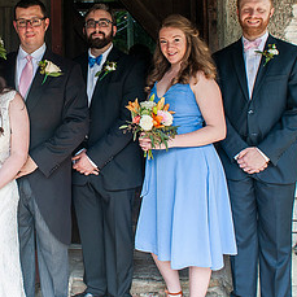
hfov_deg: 34.2
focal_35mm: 47
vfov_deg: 35.3
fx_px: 456
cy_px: 74
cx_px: 32
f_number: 5
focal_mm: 20
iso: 320
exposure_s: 1/125
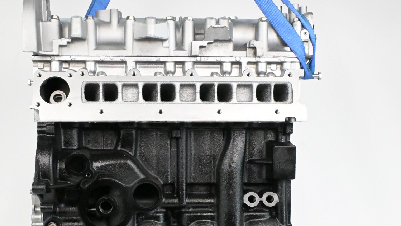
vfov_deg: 24.7
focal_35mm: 48
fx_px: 508
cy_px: 178
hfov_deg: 42.9
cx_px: 167
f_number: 7.1
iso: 12800
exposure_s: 1/1000
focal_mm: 21
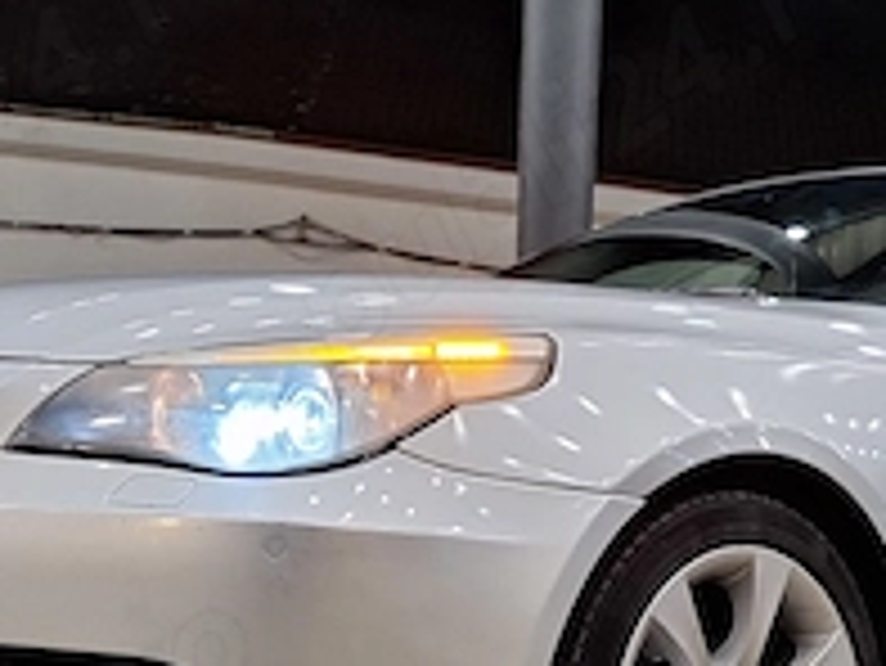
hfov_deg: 26.2
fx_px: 1793
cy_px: 873
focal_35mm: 70
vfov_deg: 19.4
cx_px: 904
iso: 200
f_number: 1.8
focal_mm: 5.54
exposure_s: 1/33
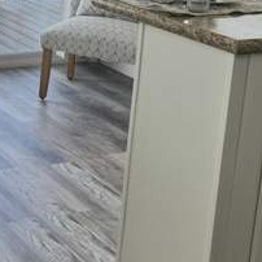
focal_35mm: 84
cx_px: -119
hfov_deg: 18.5
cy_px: -3
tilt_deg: -12.2
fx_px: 719
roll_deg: -1.3
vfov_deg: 20.0
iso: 80
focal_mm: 6.76
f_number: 1.78
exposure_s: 1/451
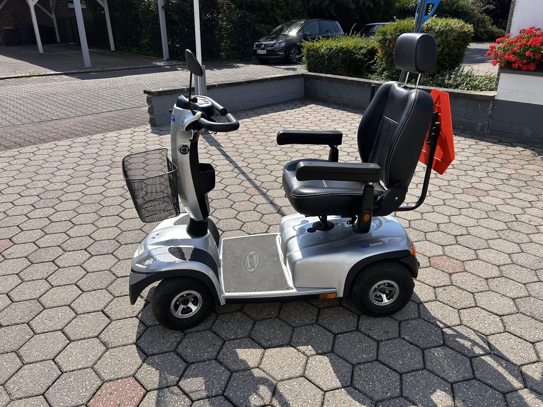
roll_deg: +0.8
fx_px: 408
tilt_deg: -22.6
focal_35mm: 26
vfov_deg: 53.1
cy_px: 204
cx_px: 272
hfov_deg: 67.3
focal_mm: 5.7
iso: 50
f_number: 1.5
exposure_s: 1/3356
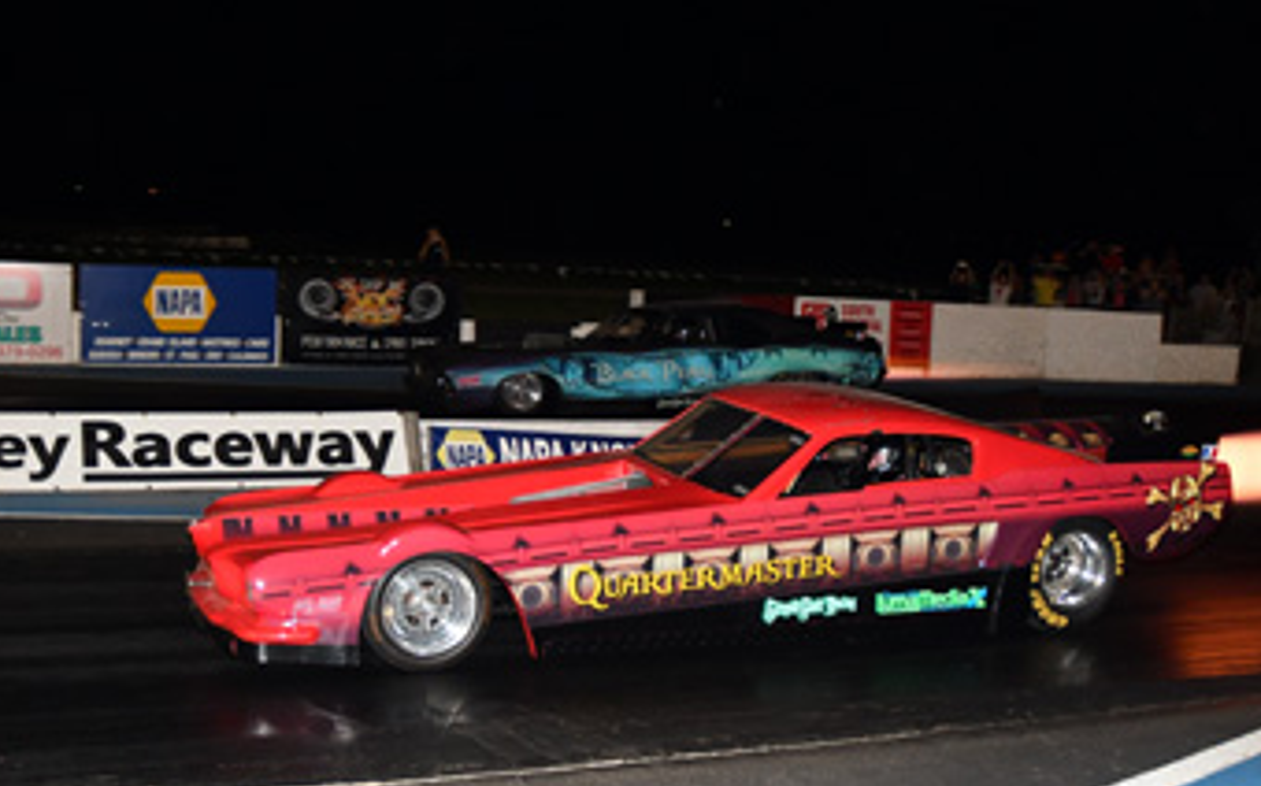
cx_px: 690
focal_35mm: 36
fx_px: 1236
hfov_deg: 54.0
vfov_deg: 35.2
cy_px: 432
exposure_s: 1/250
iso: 640
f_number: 2.8
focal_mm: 16
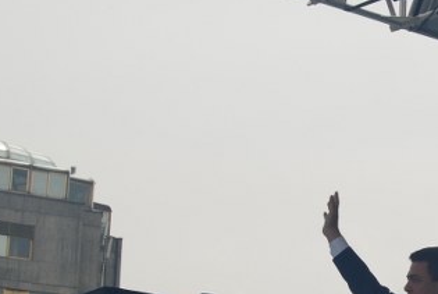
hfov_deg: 12.7
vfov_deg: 8.5
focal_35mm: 160
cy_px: 322
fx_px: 1949
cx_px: 446
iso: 100
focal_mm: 42
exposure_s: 1/320
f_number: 9
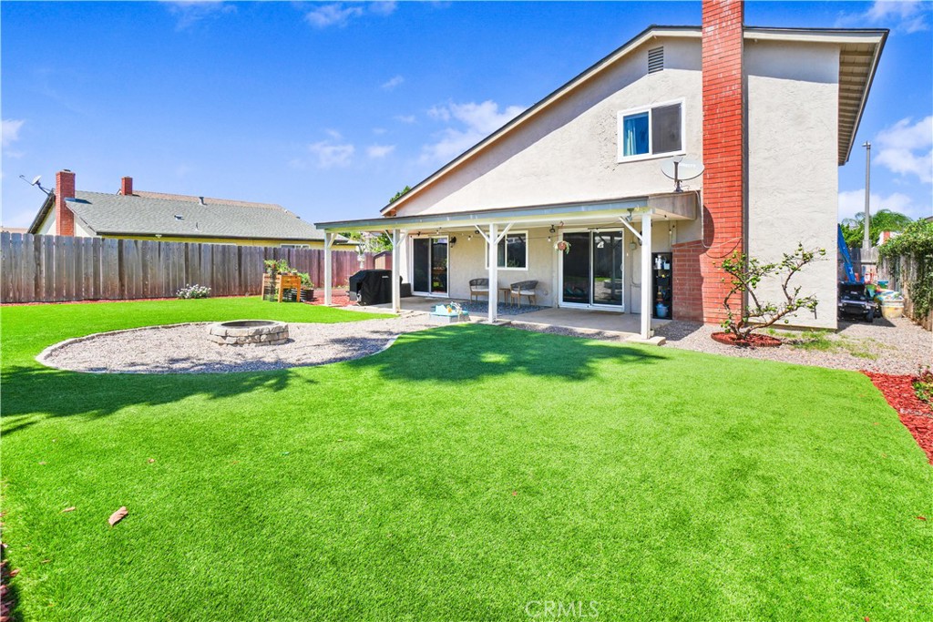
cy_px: 311
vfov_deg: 77.3
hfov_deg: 100.4
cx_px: 466
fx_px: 389
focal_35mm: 15
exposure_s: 1/320
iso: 100
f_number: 8
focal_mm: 10
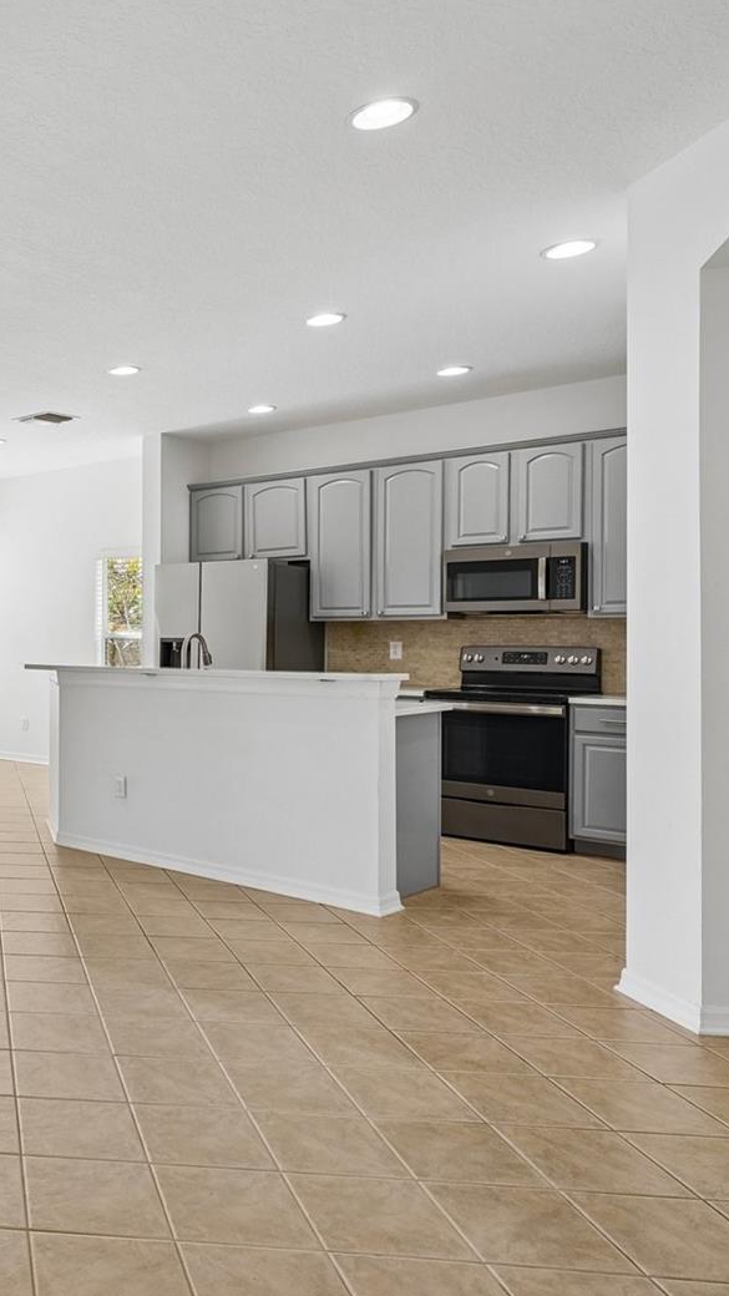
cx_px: -131
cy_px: 648
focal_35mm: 29
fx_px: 997
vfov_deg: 66.1
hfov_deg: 33.3
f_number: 8
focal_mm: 18
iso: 800
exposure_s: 1/250
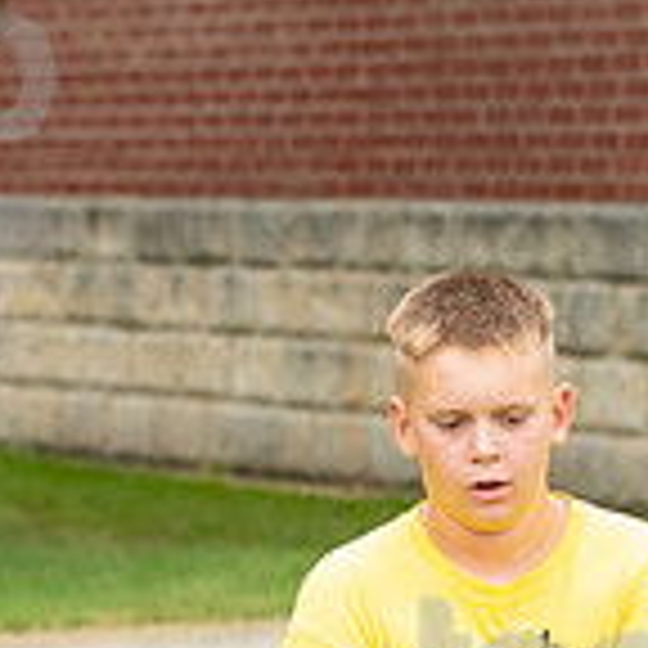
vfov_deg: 5.6
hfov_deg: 5.6
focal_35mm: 314
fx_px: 6650
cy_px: 758
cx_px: 558
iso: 640
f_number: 4.5
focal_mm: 92
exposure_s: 1/1000
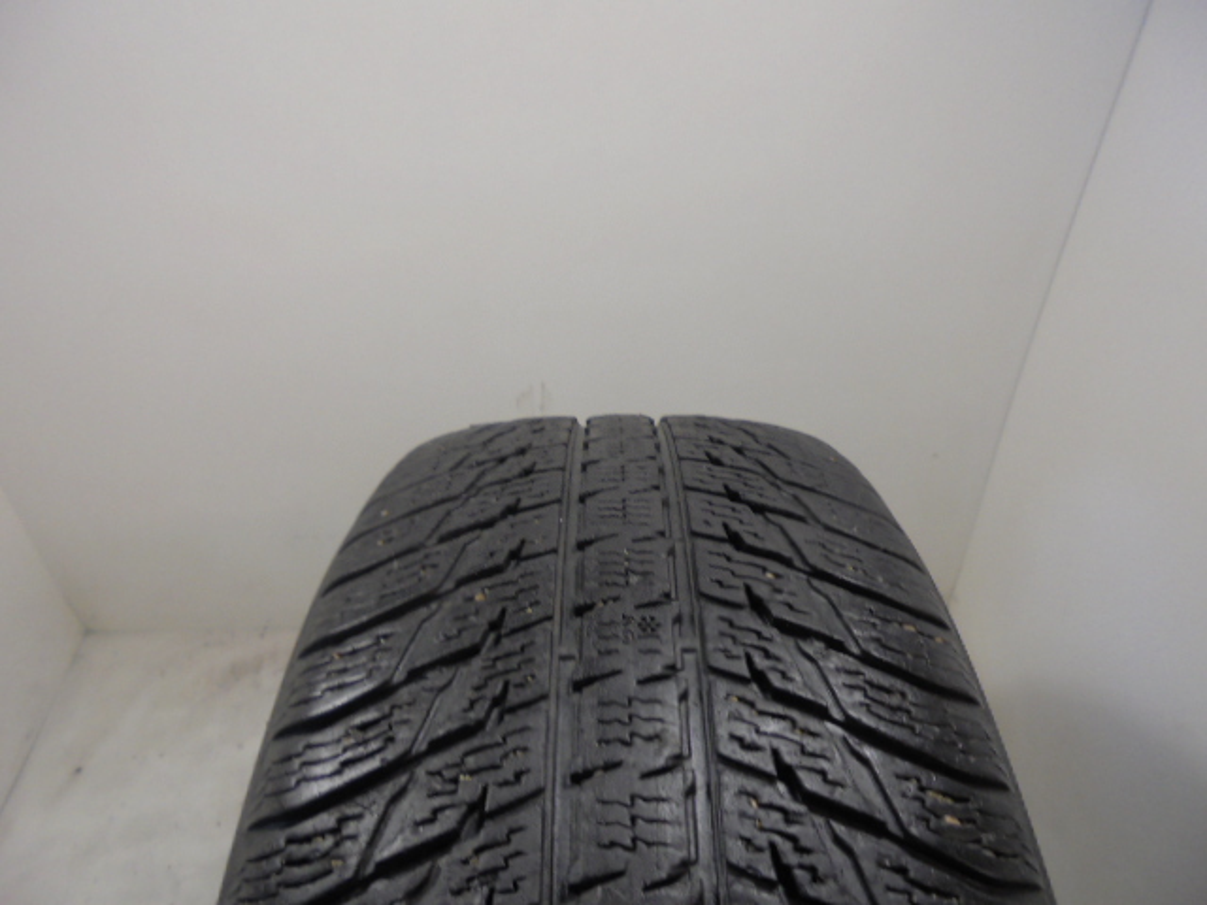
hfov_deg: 67.3
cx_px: 604
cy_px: 452
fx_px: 907
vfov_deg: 53.1
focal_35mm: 26
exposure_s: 1/30
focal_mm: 4.6
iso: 100
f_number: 3.5
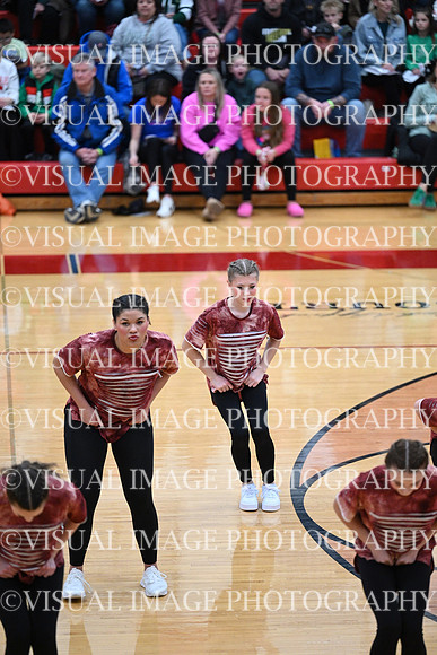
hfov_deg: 7.6
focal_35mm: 180
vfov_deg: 11.4
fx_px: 3275
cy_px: 328
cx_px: 218
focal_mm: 180
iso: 4000
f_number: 2.8
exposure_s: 1/400
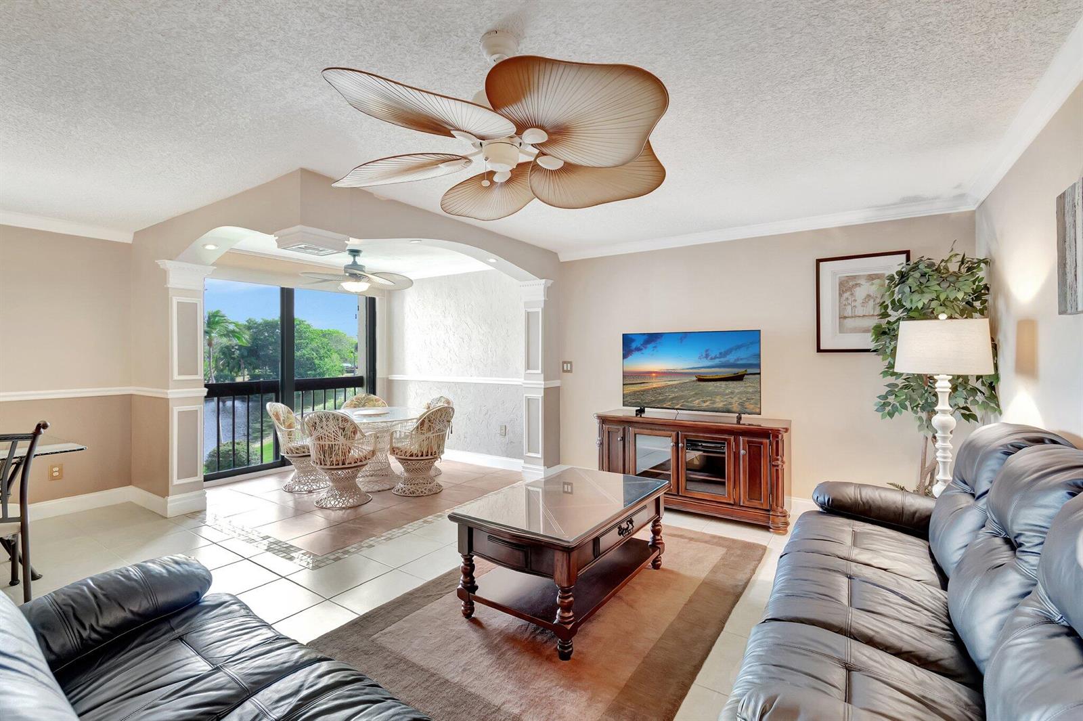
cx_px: 542
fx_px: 451
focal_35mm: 15
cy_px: 360
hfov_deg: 100.4
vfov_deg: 77.3
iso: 1000
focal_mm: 10
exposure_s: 1/8
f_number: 8
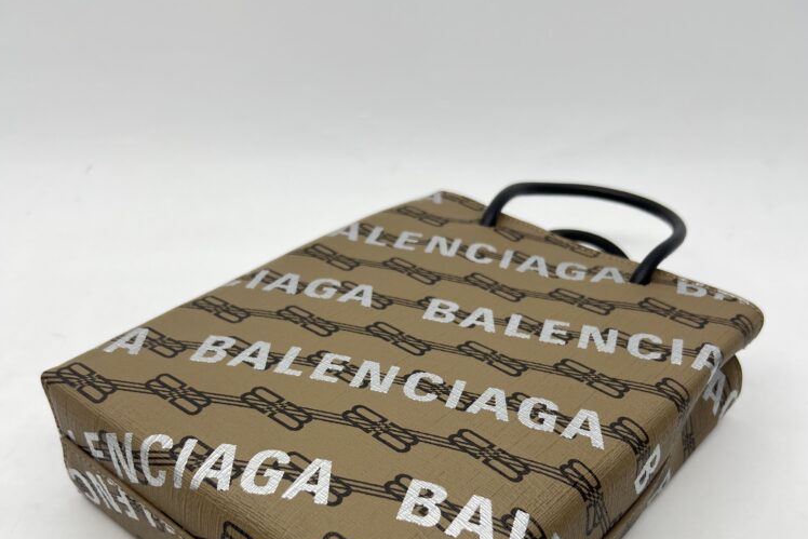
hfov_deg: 51.9
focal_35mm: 37
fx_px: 831
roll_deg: +0.3
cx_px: 406
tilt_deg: -38.7
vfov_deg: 35.1
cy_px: 409
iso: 32
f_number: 1.5
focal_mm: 5.7
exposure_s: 1/133
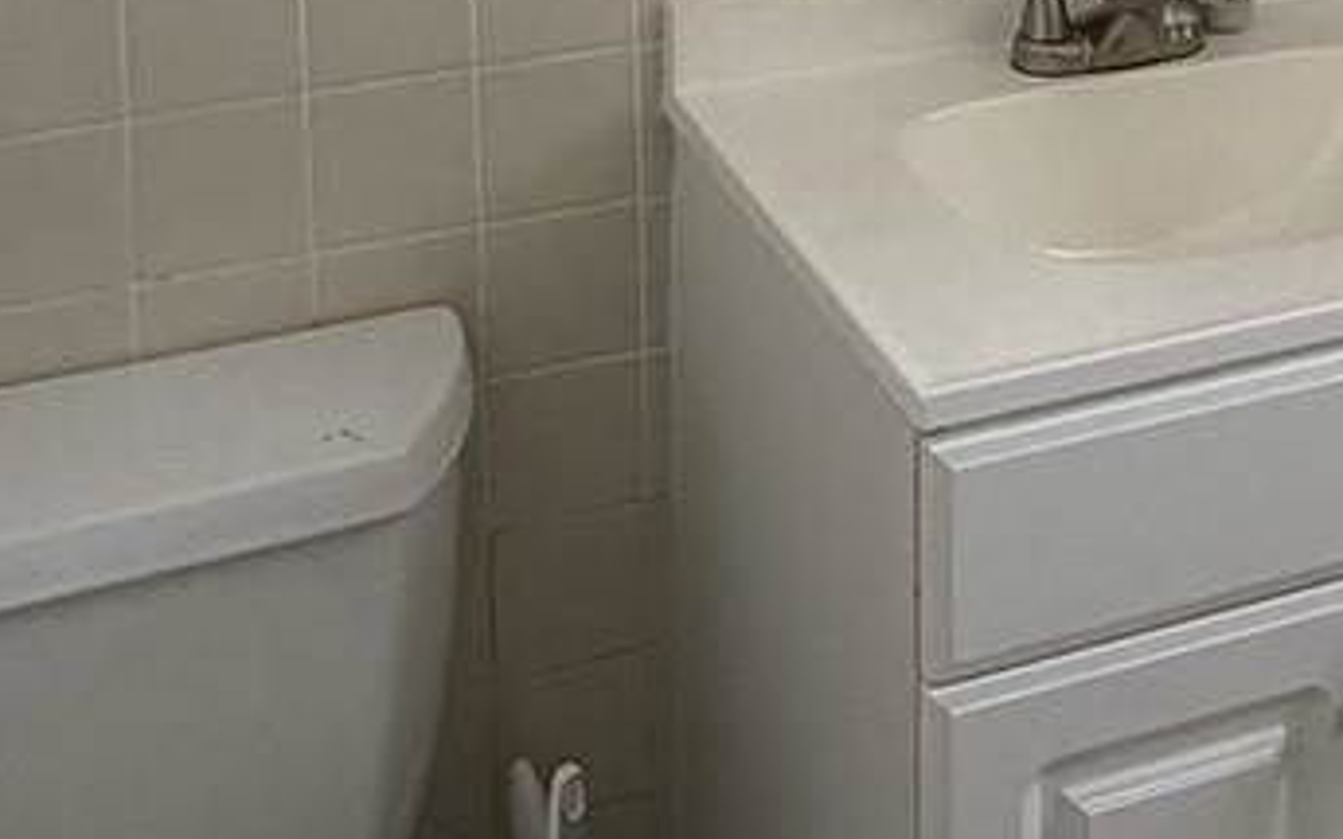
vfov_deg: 16.5
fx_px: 2525
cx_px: 1031
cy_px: -558
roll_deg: -0.2
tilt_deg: -6.7
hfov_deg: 29.3
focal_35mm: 69
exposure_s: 1/116
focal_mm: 2.22
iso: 320
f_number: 2.2
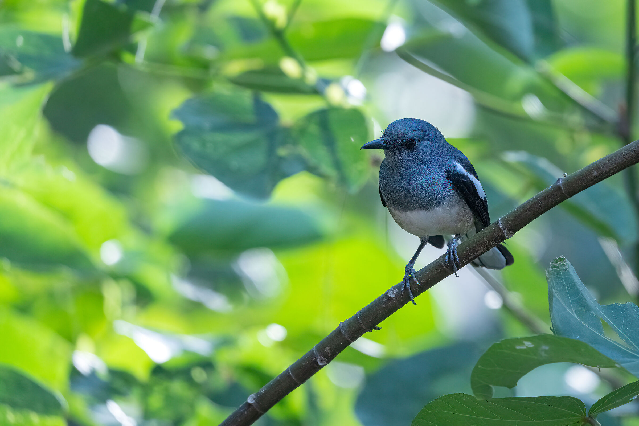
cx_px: 320
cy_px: 213
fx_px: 10649
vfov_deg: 2.3
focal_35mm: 600
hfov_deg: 3.4
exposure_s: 1/1000
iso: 4000
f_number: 7.1
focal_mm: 600
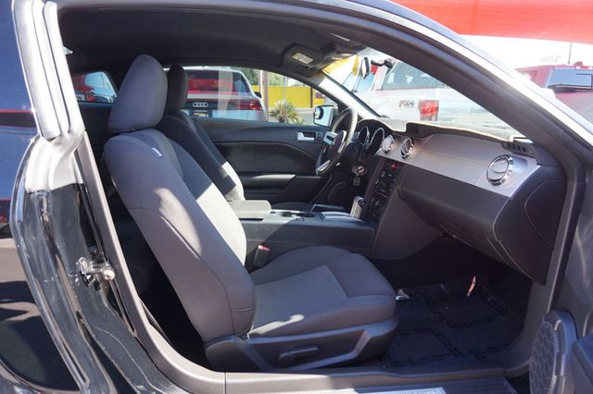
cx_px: 296
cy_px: 197
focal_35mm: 24
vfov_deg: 53.1
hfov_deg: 73.8
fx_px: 395
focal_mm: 16
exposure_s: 1/60
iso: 100
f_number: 4
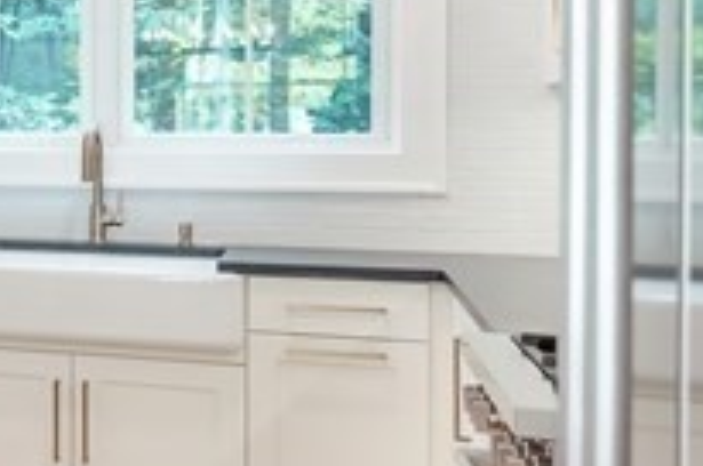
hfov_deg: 22.5
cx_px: -405
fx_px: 1365
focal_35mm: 70
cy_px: 108
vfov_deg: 19.2
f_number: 4
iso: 500
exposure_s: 1/320
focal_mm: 14
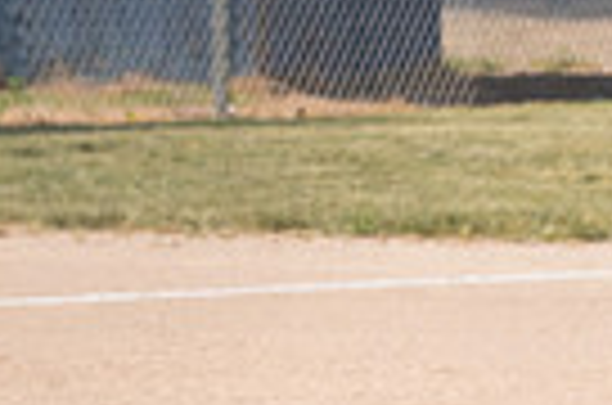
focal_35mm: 832
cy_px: 117
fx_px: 14111
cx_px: -252
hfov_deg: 2.5
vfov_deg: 1.6
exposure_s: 1/1600
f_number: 5.6
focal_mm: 130
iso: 400
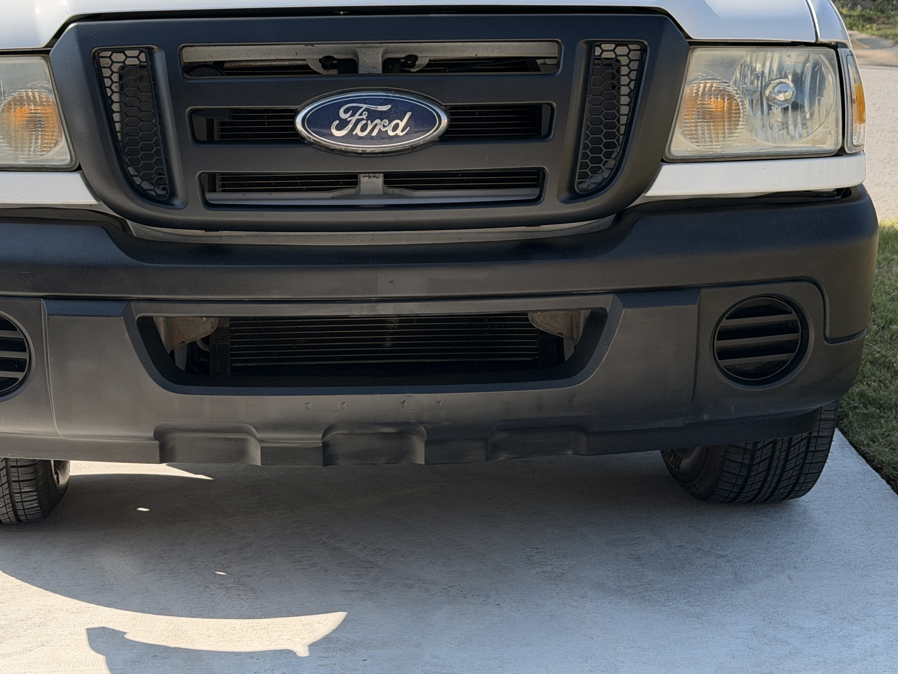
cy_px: 203
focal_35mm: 69
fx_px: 1790
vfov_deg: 21.2
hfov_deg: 28.1
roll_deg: +3.4
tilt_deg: -10.9
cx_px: 374
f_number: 1.78
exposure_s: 1/2865
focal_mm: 6.76
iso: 100
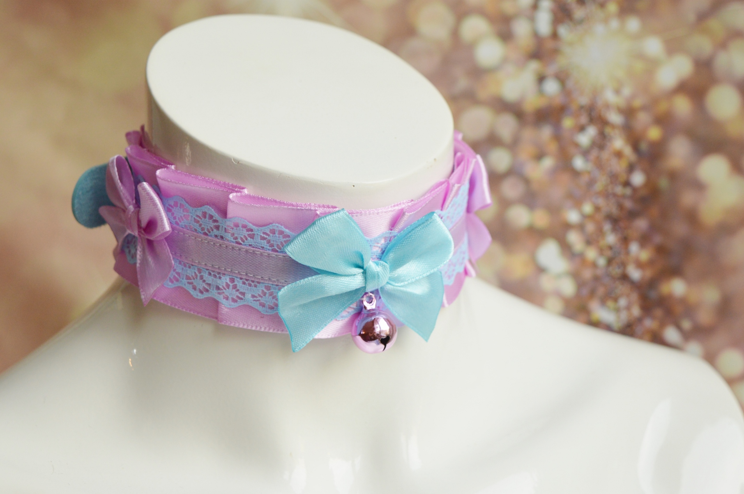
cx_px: 344
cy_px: 263
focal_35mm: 79
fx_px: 1622
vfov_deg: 17.3
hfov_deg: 25.8
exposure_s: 1/125
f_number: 6.3
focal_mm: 45
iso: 400
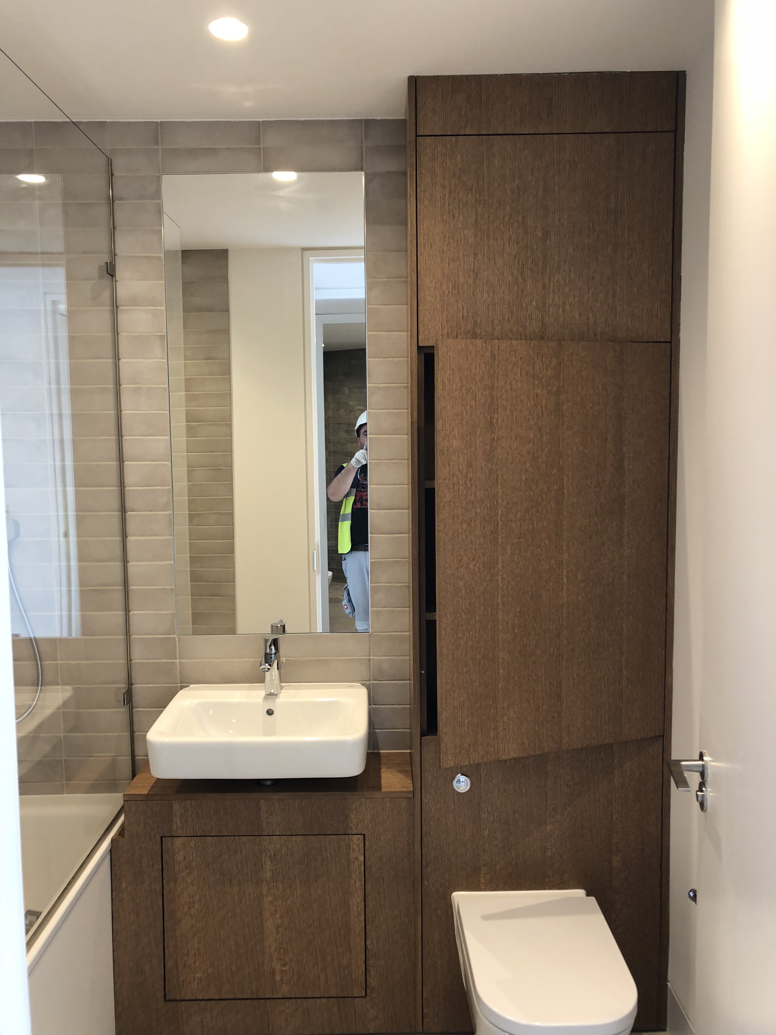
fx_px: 837
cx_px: 388
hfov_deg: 49.7
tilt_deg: -5.1
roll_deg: +0.5
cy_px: 518
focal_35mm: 28
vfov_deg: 63.4
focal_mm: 3.99
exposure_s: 1/17
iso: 40
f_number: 1.8
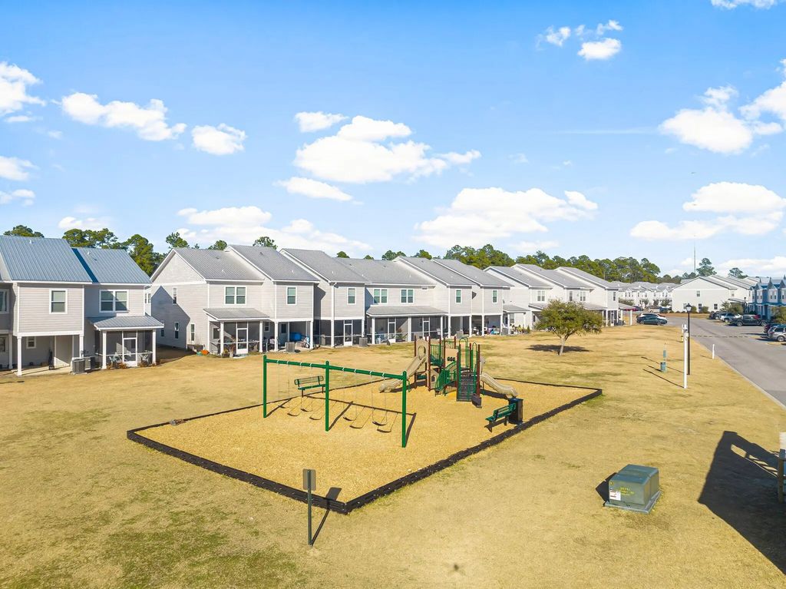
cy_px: 294
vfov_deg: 56.8
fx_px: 545
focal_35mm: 24
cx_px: 393
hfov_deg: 71.6
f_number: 2.8
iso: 100
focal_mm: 12.3
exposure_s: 1/800
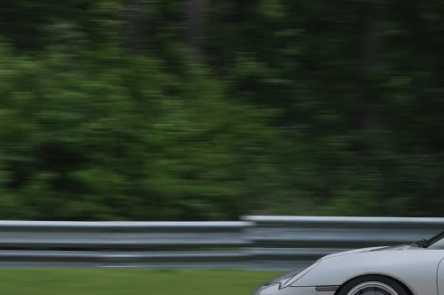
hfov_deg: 7.2
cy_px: 286
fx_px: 3536
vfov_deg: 4.8
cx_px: 408
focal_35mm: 287
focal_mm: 92
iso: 200
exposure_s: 1/200
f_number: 16
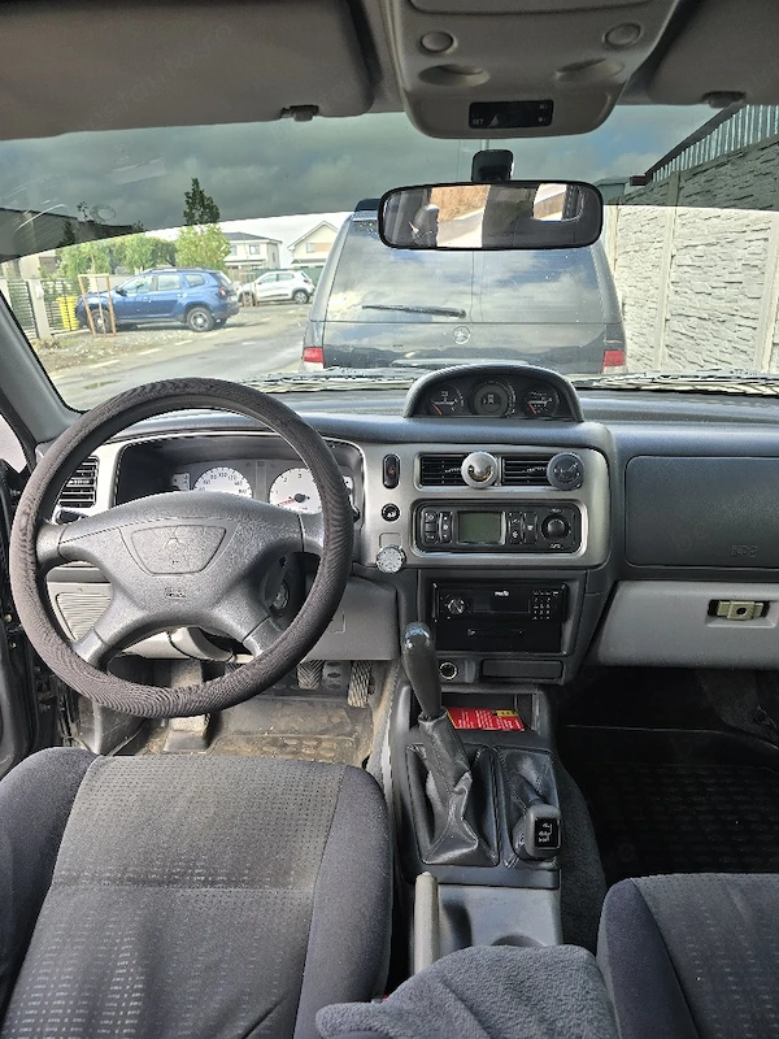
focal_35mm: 23
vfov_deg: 73.9
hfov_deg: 58.9
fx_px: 690
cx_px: 390
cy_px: 520
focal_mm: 6.3
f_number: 1.7
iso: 16
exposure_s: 1/182
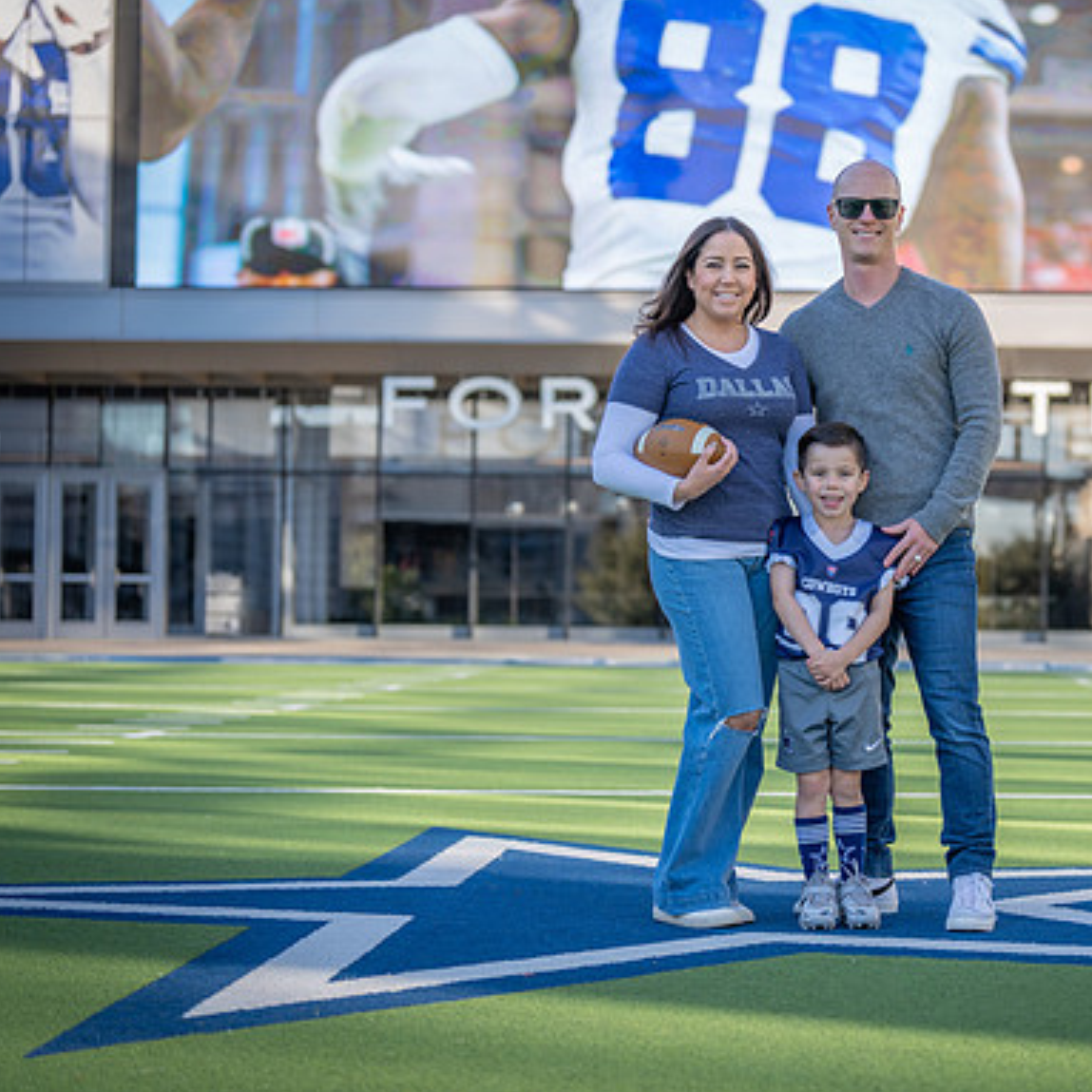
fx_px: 3212
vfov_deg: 19.3
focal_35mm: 90
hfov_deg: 19.2
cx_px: 804
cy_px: 546
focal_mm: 70
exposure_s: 1/640
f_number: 2.8
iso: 125
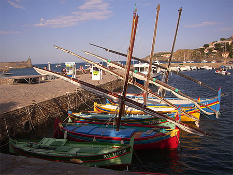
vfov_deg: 37.8
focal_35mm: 38
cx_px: 116
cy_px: 88
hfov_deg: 49.0
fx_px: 256
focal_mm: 6.2
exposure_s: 1/1000
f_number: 4.3
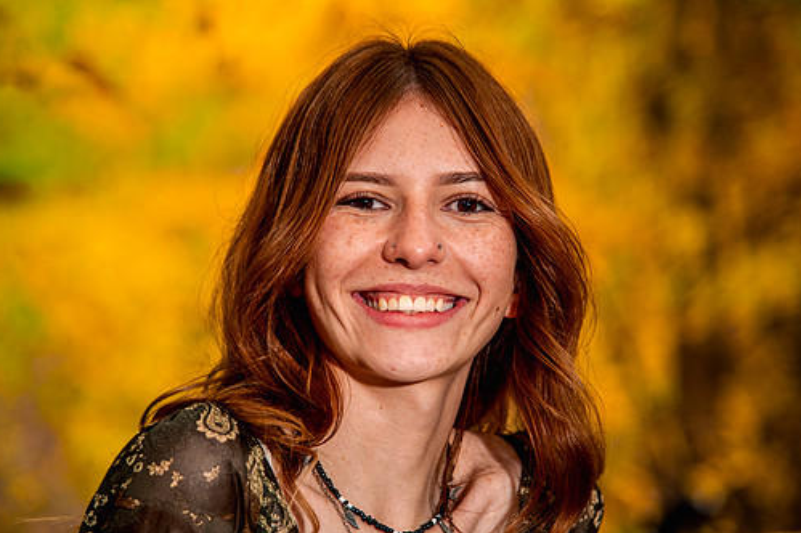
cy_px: 289
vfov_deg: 9.3
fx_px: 3291
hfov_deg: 13.9
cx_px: 389
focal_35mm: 148
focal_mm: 120
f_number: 4
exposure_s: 1/80
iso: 640
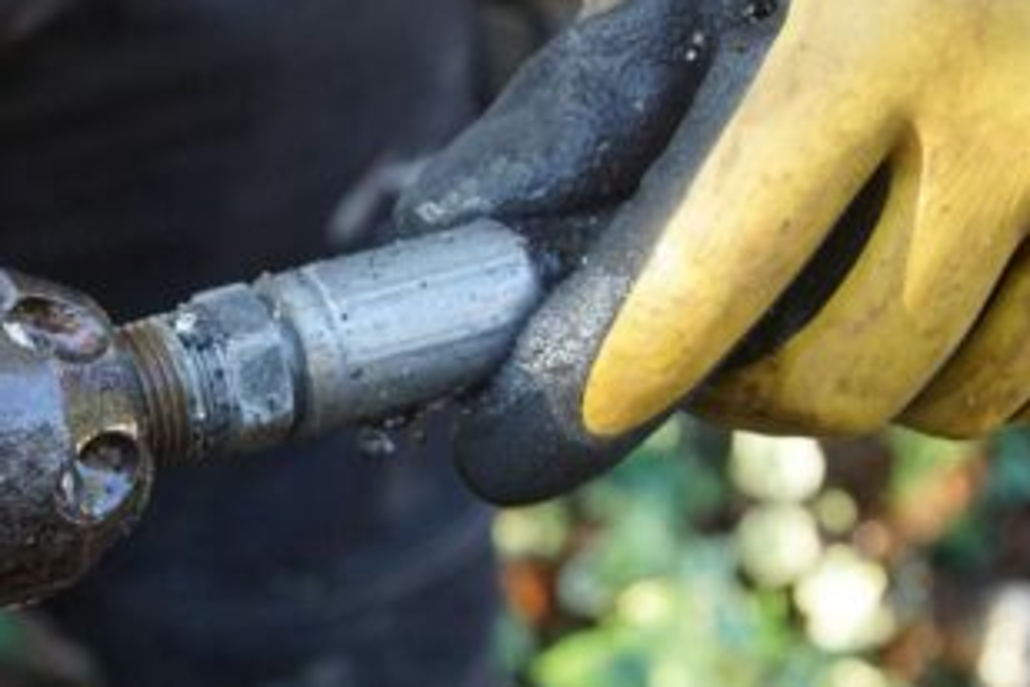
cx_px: 27
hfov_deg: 17.9
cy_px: 360
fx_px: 3204
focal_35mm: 112
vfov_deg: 12.2
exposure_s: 1/160
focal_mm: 30
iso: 1000
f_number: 4
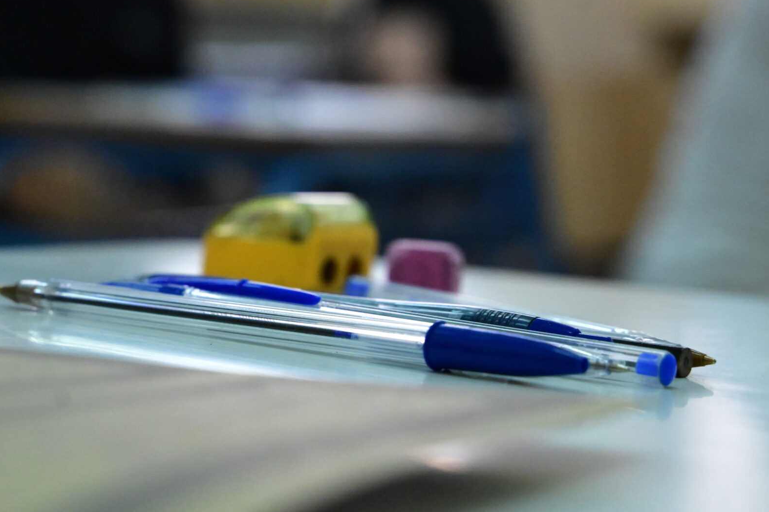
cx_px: 233
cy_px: 198
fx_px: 2606
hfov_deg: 16.7
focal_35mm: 122
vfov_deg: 11.2
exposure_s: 1/1250
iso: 8000
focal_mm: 75
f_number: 5
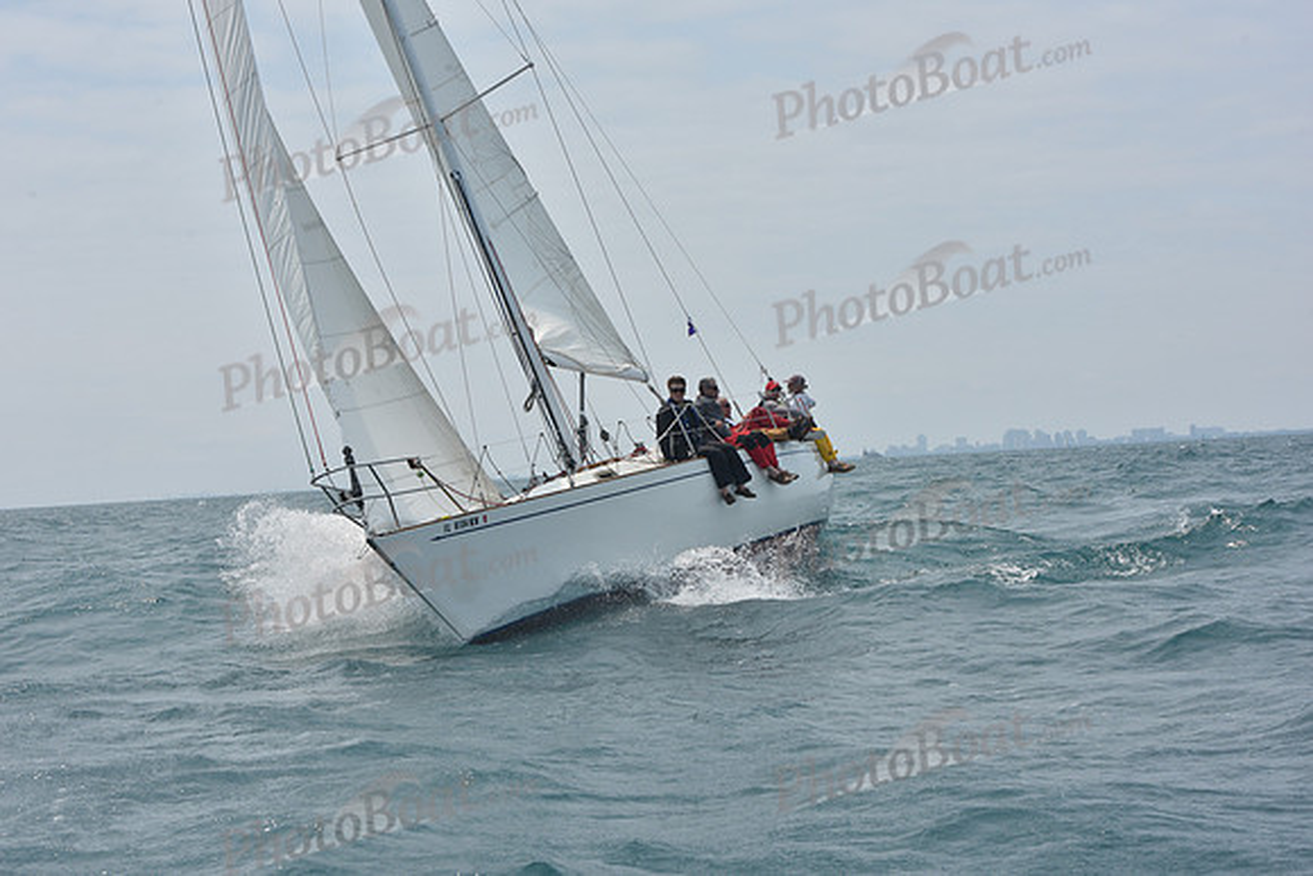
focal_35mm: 70
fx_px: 2554
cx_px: 656
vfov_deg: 19.5
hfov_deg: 28.8
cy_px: 438
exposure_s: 1/800
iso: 250
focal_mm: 70
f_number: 11
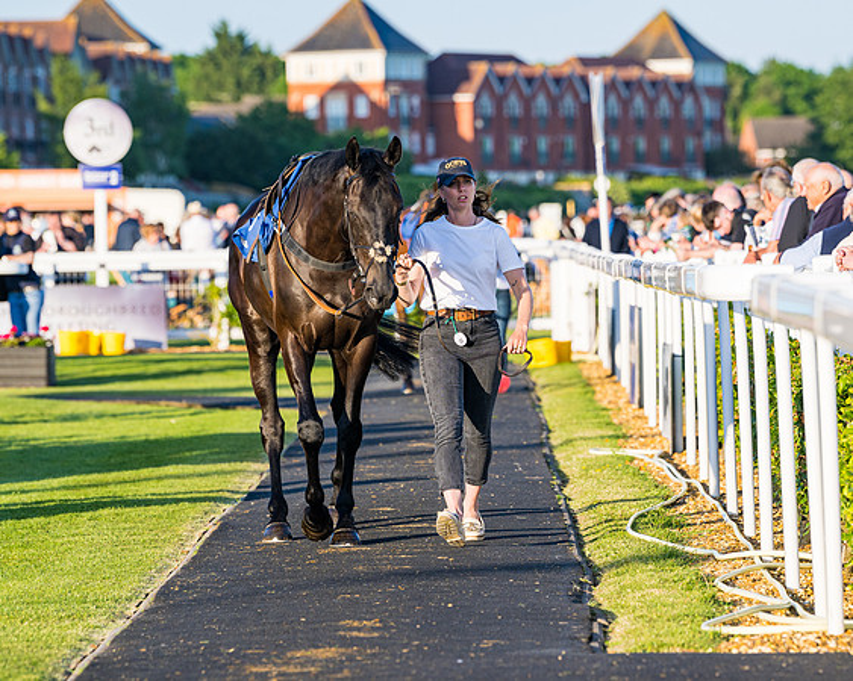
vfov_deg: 6.0
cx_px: 488
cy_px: 348
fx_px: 6536
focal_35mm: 259
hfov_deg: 7.5
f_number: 5
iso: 200
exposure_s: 1/800
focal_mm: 200
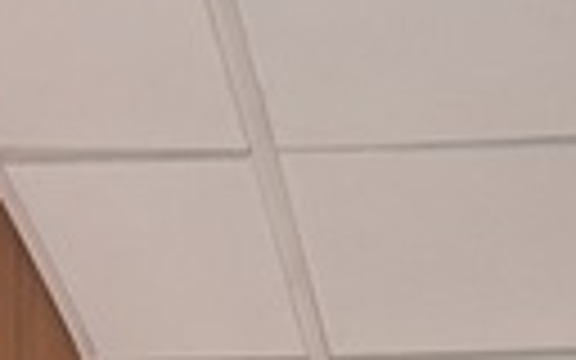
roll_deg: -0.4
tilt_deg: -0.8
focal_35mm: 203
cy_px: 1602
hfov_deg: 10.3
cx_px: 292
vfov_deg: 5.4
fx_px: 3187
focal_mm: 6.76
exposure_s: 1/60
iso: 200
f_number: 1.78
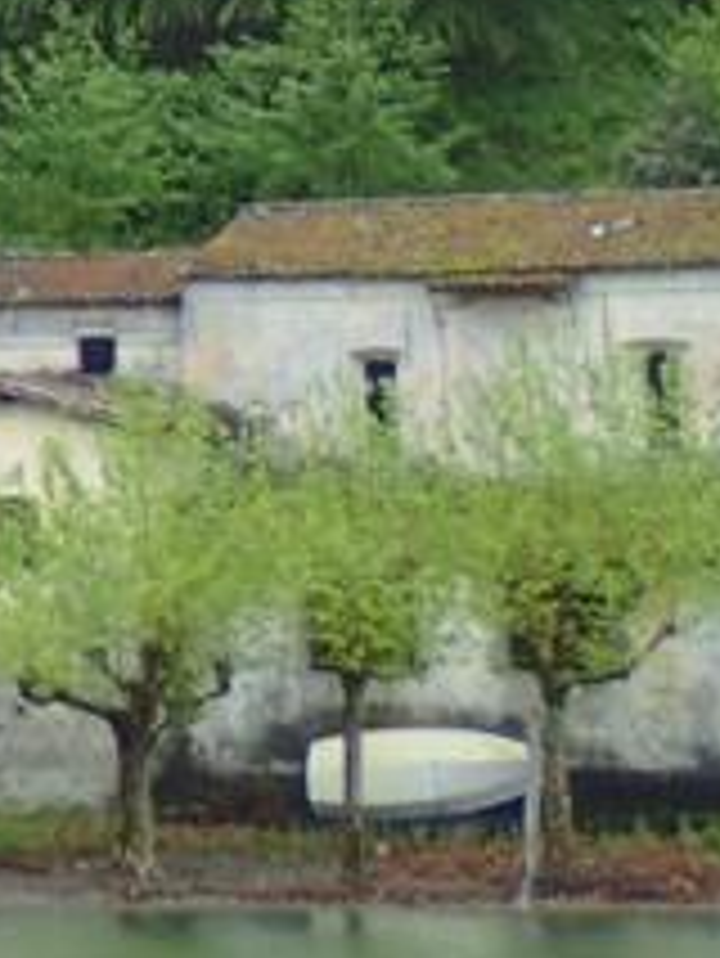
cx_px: -1116
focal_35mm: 267
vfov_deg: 7.3
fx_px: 7397
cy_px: -324
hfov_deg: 5.4
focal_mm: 10.29
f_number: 3.5
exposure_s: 1/100
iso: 125
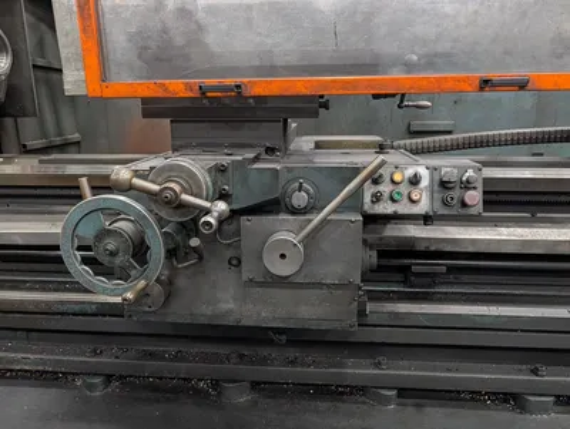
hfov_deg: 71.5
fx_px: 396
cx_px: 285
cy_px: 214
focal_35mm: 24
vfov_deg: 56.9
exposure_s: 1/120
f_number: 1.68
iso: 563
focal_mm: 6.9
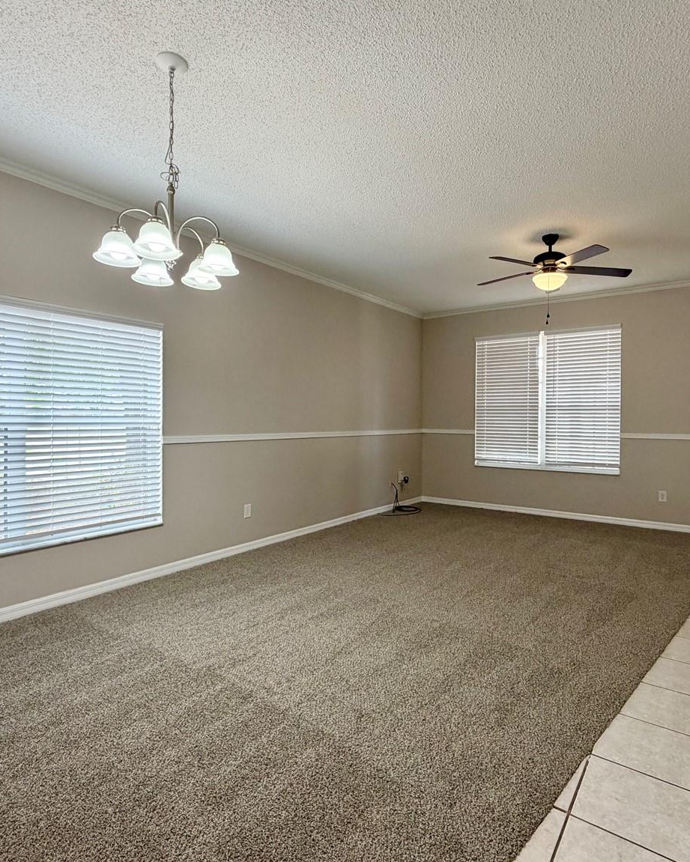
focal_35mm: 19
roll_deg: -0.1
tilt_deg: -0.4
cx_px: 386
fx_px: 485
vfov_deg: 83.3
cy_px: 423
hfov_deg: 70.6
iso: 200
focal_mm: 2.22
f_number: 2.2
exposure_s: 1/120
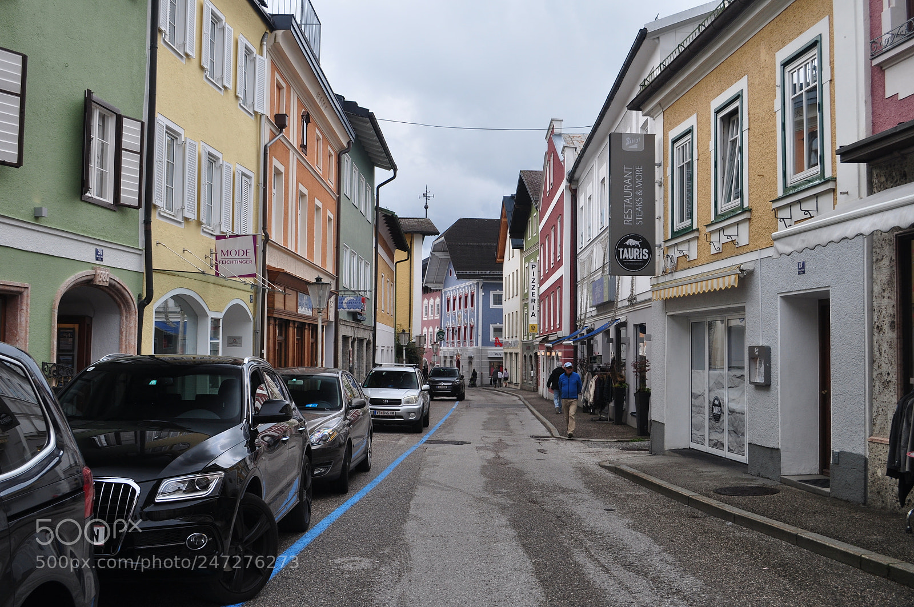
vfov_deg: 36.8
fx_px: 913
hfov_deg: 53.2
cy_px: 304
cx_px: 457
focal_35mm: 36
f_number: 8
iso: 200
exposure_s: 1/60
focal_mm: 24
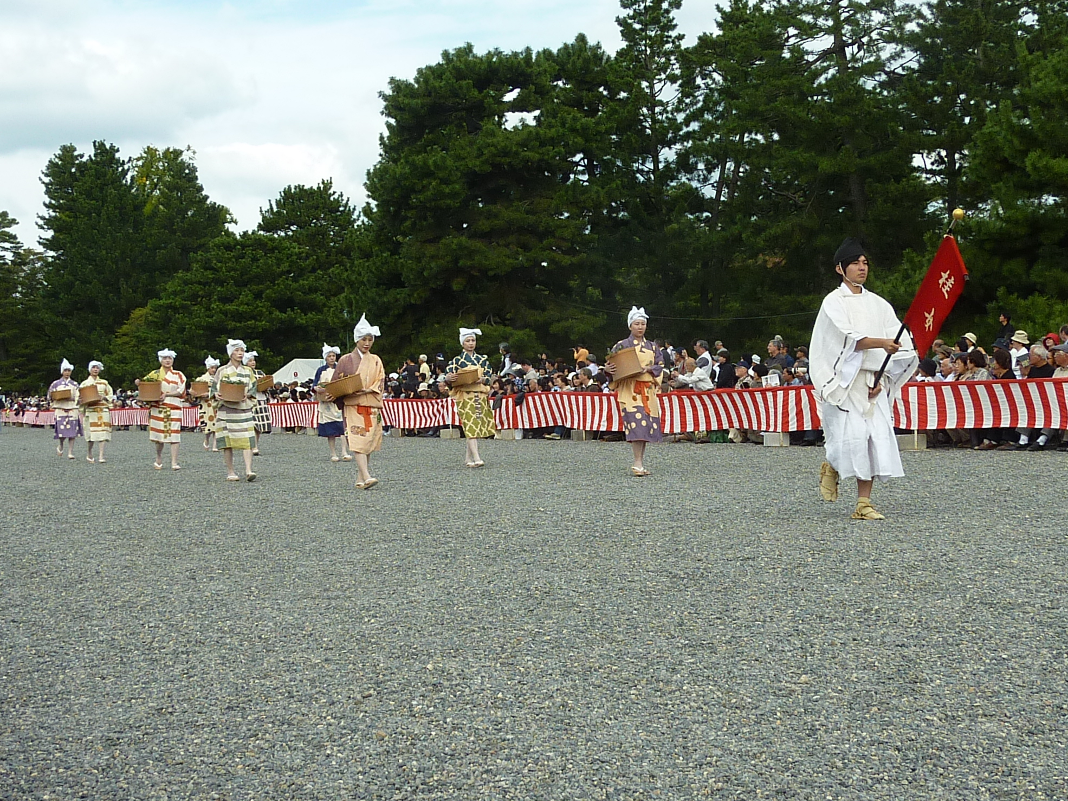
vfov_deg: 27.5
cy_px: 389
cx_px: 542
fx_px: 1635
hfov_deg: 36.2
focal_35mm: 53
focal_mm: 4.7
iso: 80
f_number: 4
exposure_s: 1/500
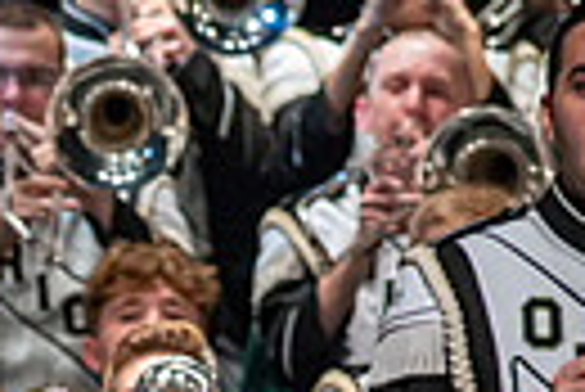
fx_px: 21718
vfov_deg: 1.0
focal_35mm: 1335
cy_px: 716
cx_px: -410
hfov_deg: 1.5
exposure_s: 1/400
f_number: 5.6
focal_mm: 300
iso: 5000
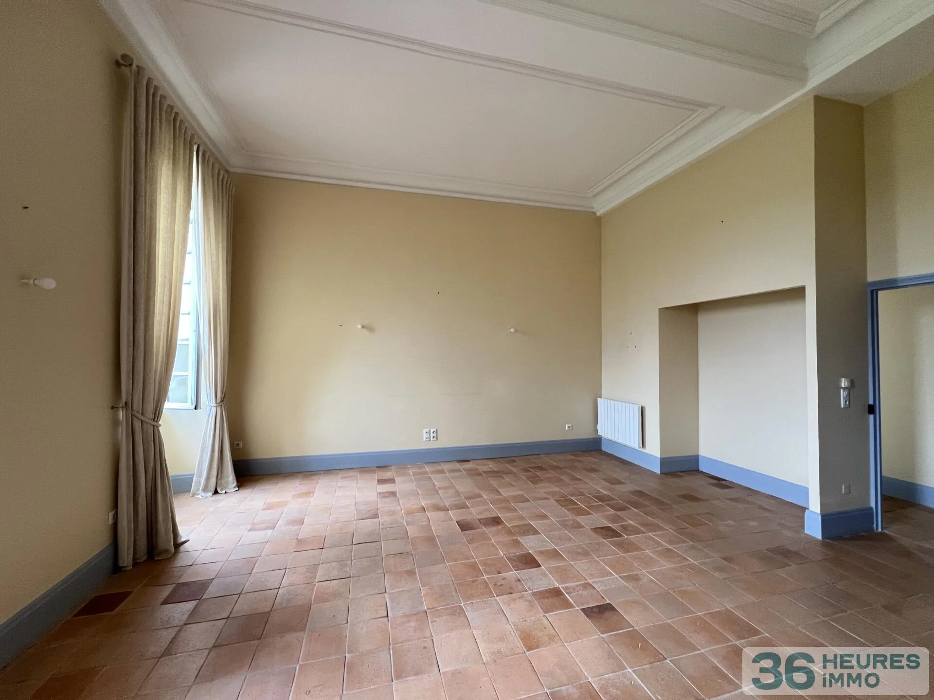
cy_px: 350
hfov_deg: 106.2
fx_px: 351
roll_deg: -0.1
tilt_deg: +0.5
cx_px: 467
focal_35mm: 13
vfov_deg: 89.9
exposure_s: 1/60
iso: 250
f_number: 1.8
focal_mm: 1.57
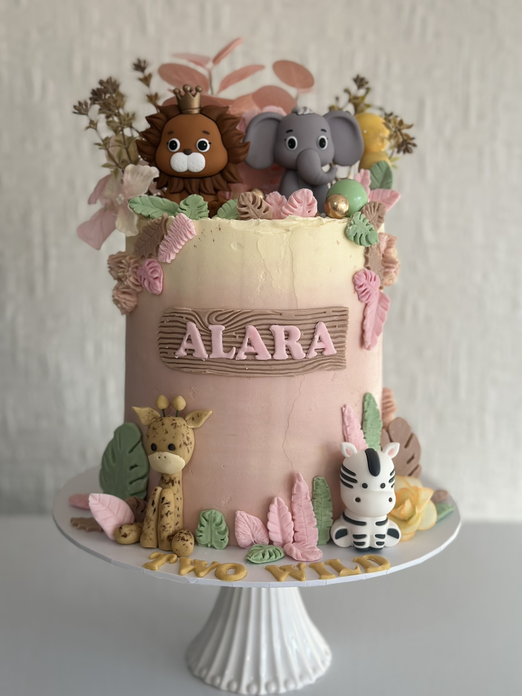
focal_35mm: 48
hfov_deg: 30.3
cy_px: 348
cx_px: 261
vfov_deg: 39.7
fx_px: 965
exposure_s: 1/351
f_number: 1.78
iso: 80
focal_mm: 6.86
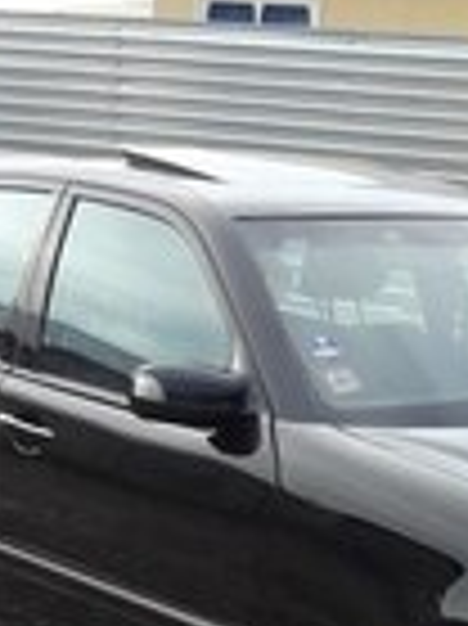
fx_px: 1805
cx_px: 418
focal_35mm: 100
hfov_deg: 14.6
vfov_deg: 18.7
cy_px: 730
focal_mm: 3.7
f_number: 1.9
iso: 40
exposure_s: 1/203
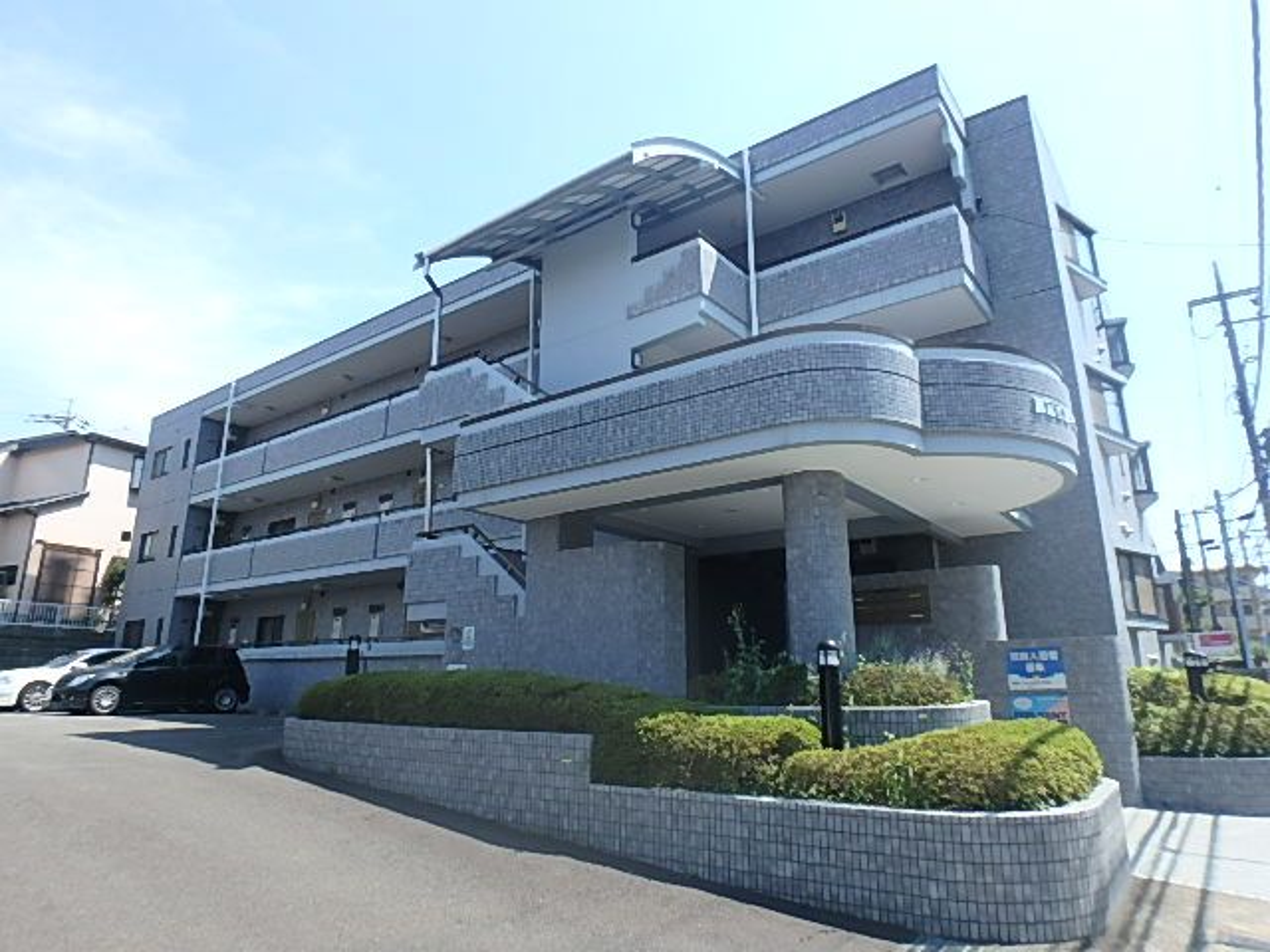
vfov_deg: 63.4
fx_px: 770
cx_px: 635
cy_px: 476
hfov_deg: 79.0
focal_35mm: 21
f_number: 3.5
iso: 125
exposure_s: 1/500
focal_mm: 3.7
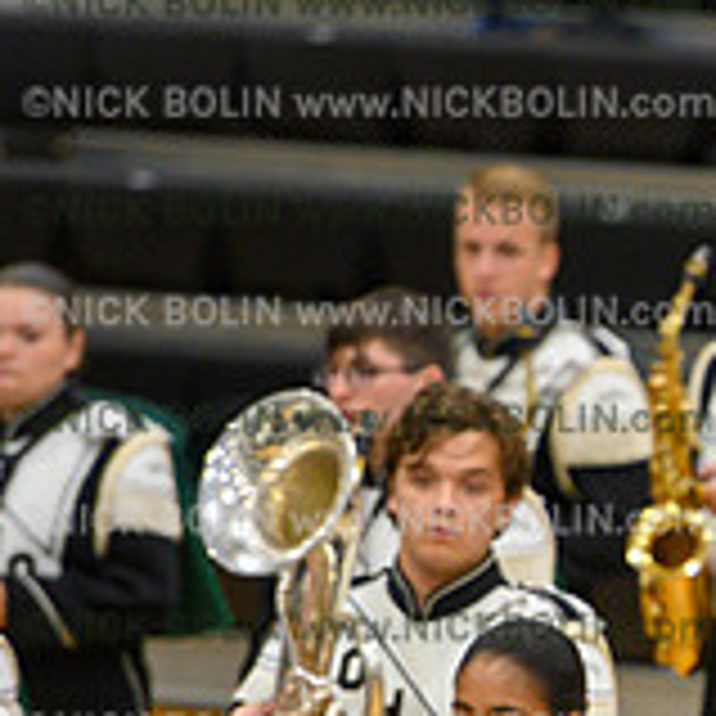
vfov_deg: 2.8
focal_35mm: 619
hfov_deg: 2.8
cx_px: 1072
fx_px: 14485
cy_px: 732
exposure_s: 1/320
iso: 1600
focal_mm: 200
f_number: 2.8
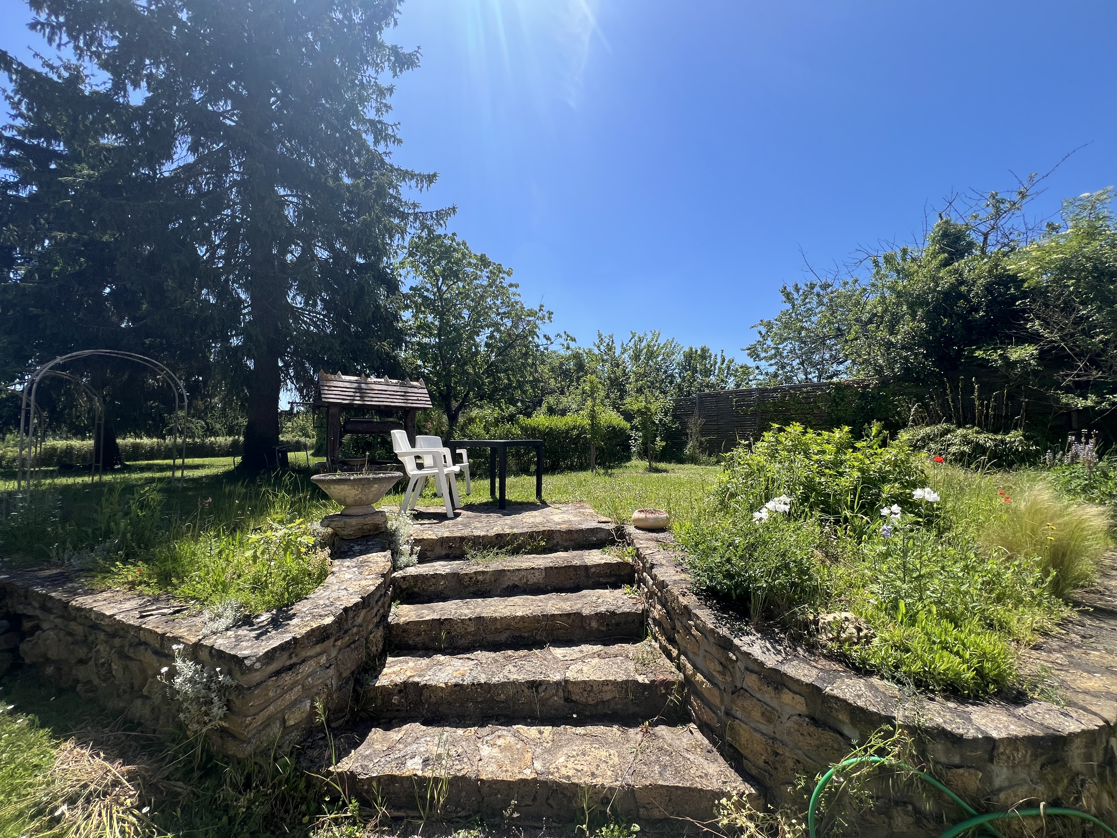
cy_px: 419
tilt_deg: +2.3
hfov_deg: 106.2
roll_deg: +0.0
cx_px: 558
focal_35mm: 13
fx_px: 419
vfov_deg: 89.9
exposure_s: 1/1155
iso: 32
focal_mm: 1.57
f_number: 1.8
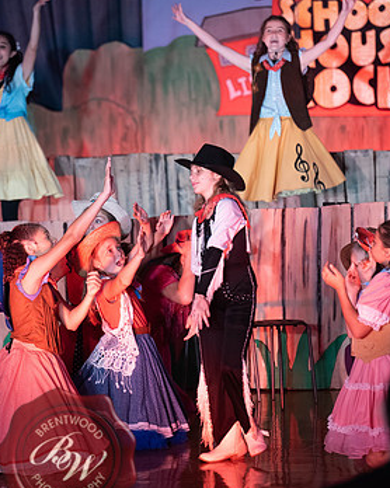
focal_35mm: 176
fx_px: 2542
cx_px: 202
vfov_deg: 11.0
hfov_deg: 8.8
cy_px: 238
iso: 1400
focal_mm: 145
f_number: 2.8
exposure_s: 1/160
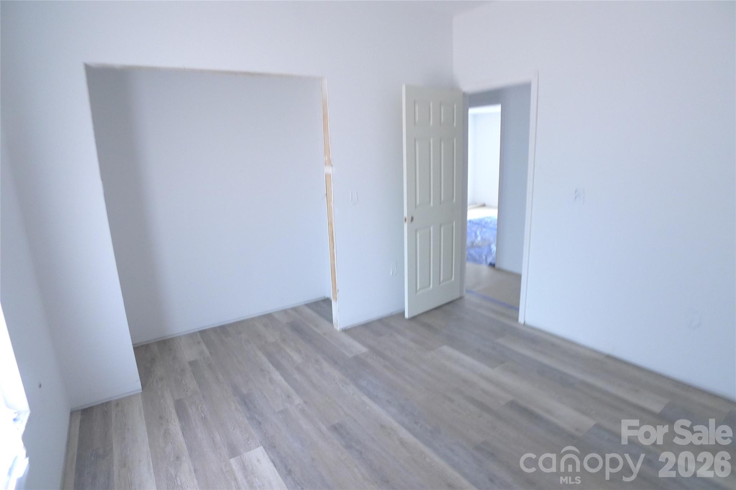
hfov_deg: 73.7
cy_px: 245
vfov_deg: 53.1
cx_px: 368
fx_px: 491
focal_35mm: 24
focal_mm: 5.1
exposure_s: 1/10
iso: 400
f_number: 2
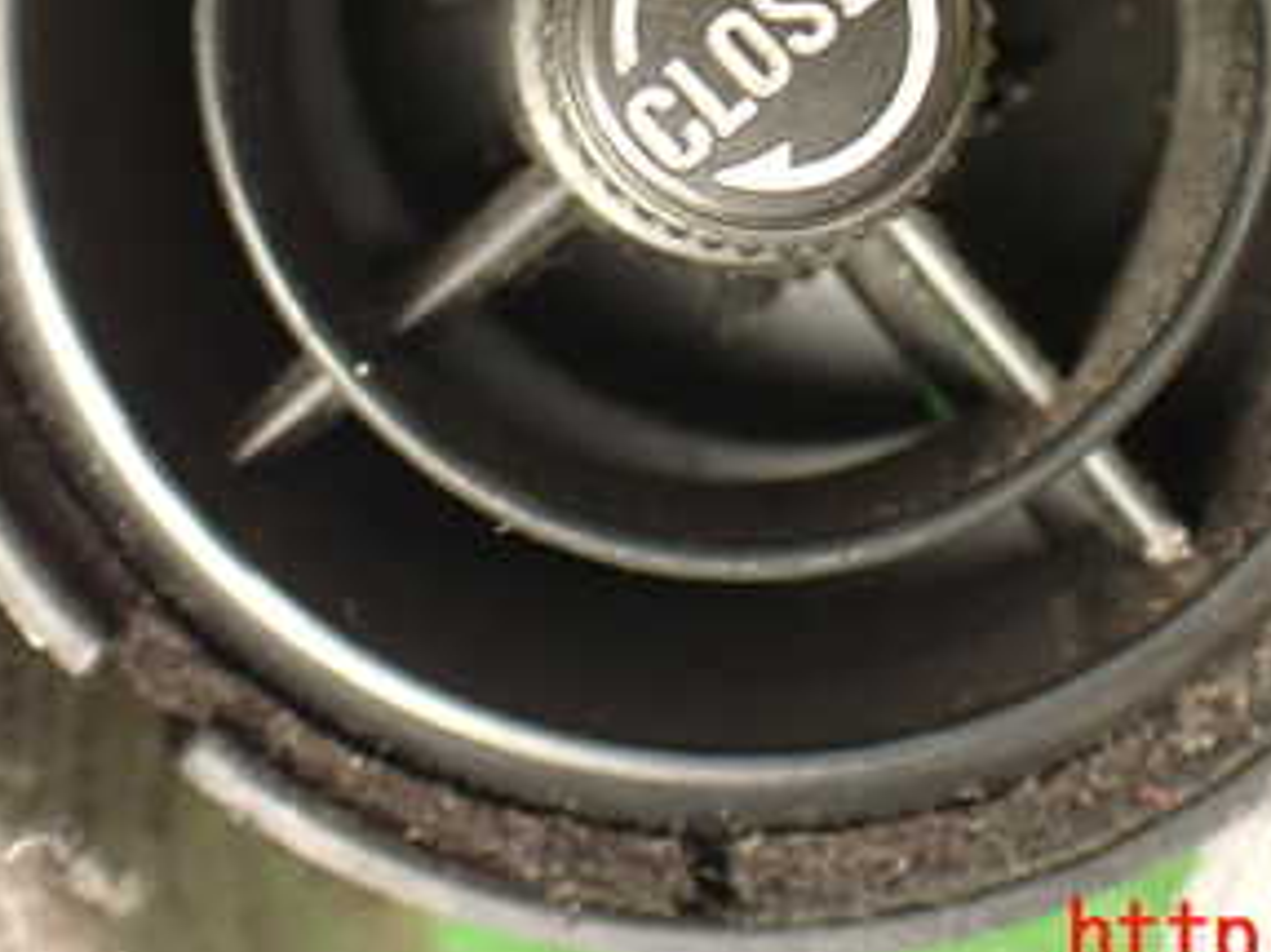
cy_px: 0
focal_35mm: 67
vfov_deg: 21.2
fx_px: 2459
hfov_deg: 28.9
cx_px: 740
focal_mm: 5.79
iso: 250
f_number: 2.4
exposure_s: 1/30
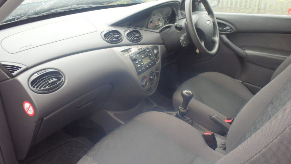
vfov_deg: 37.7
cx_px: 144
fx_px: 239
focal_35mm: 31
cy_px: 90
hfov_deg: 62.6
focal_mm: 5
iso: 200
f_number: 3.9
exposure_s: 1/50
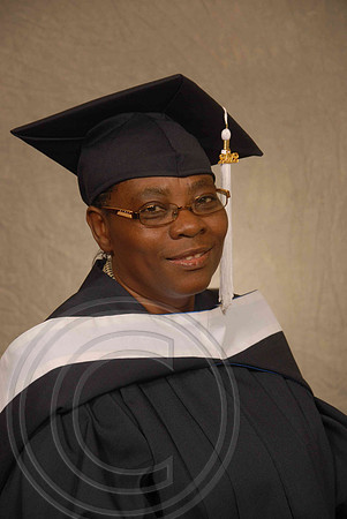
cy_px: 260
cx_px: 174
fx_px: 1471
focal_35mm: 102
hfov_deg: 13.5
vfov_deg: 20.0
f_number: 5.3
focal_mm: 68
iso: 200
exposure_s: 1/125
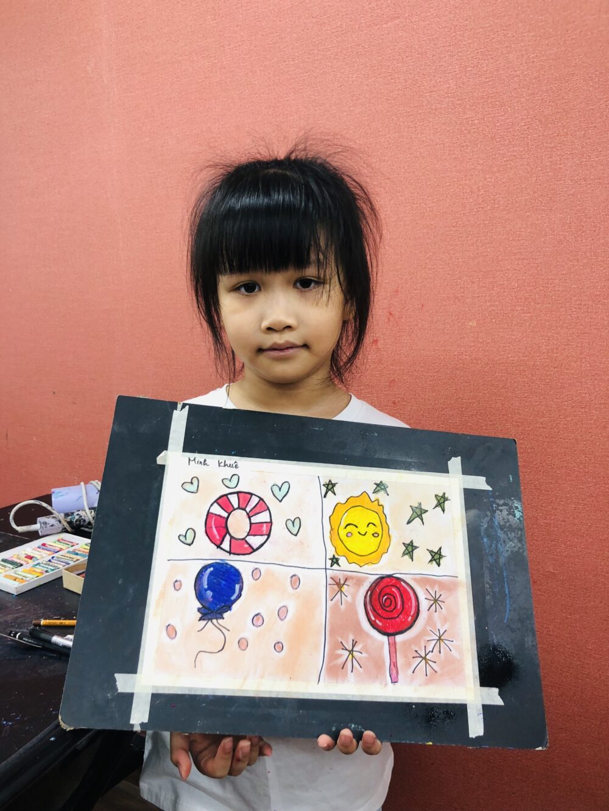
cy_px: 406
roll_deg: +1.0
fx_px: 657
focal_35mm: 28
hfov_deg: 49.8
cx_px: 304
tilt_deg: -8.2
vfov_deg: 63.4
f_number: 1.8
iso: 25
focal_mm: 4
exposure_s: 1/33
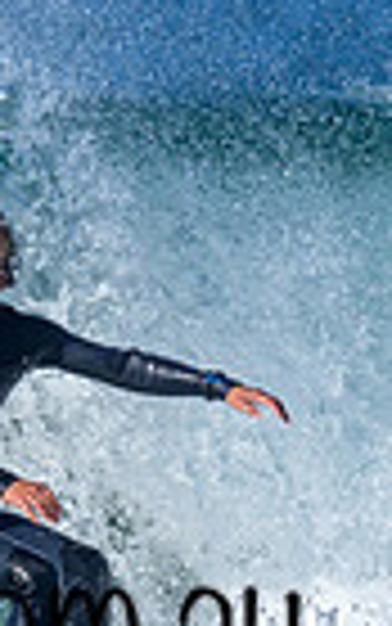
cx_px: -102
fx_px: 61301
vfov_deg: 0.6
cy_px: 521
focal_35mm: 3590
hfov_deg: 0.4
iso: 280
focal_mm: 800
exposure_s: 1/2000
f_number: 6.3
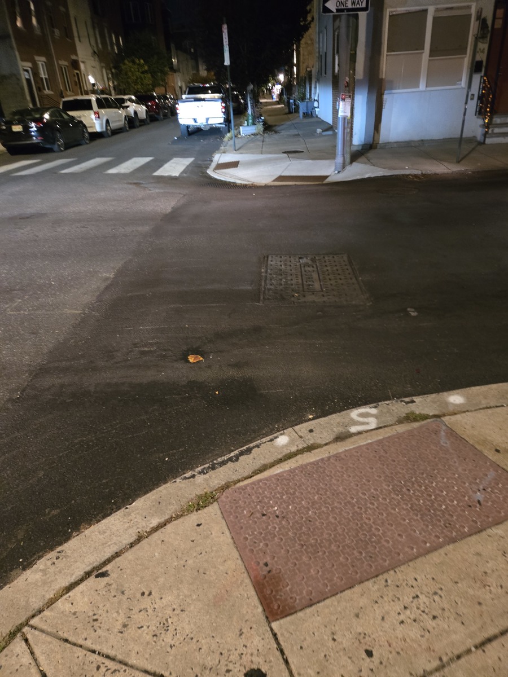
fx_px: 450
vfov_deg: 73.9
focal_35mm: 23
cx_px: 254
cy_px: 338
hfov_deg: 58.9
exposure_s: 1/20
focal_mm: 5.4
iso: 1250
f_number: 1.8
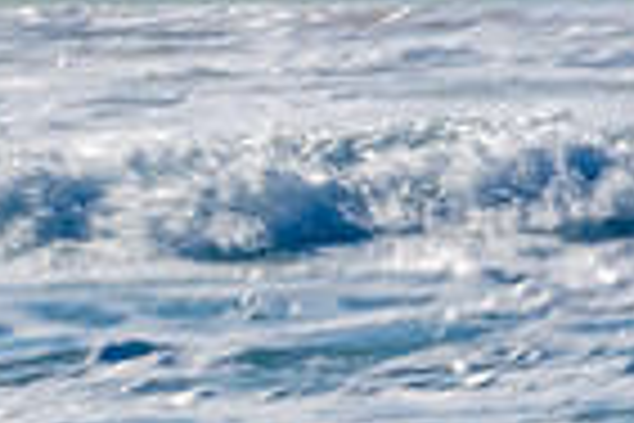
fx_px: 54150
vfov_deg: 0.4
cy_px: -178
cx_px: -337
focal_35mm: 3075
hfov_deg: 0.7
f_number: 32
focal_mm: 500
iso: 100
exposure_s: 1/25
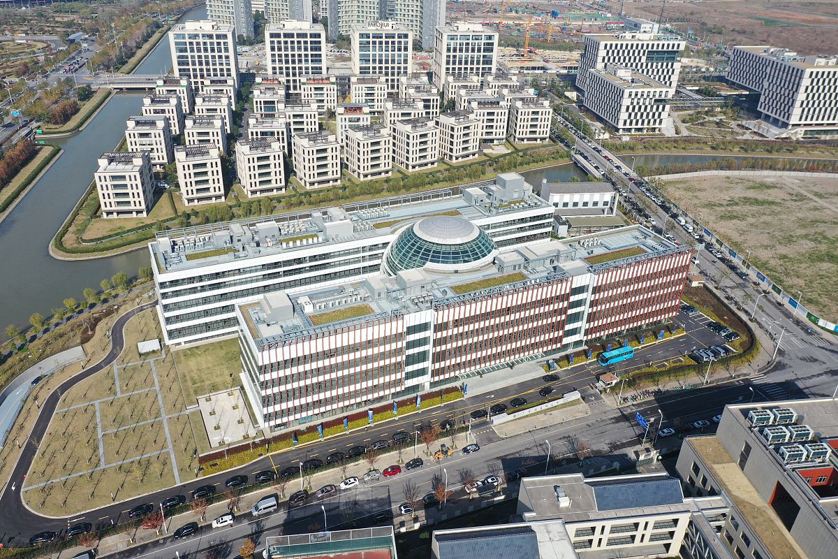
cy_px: 280
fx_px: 652
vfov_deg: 46.4
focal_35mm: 28
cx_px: 419
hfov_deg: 65.5
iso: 100
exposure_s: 1/500
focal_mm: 10.26
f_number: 5.6
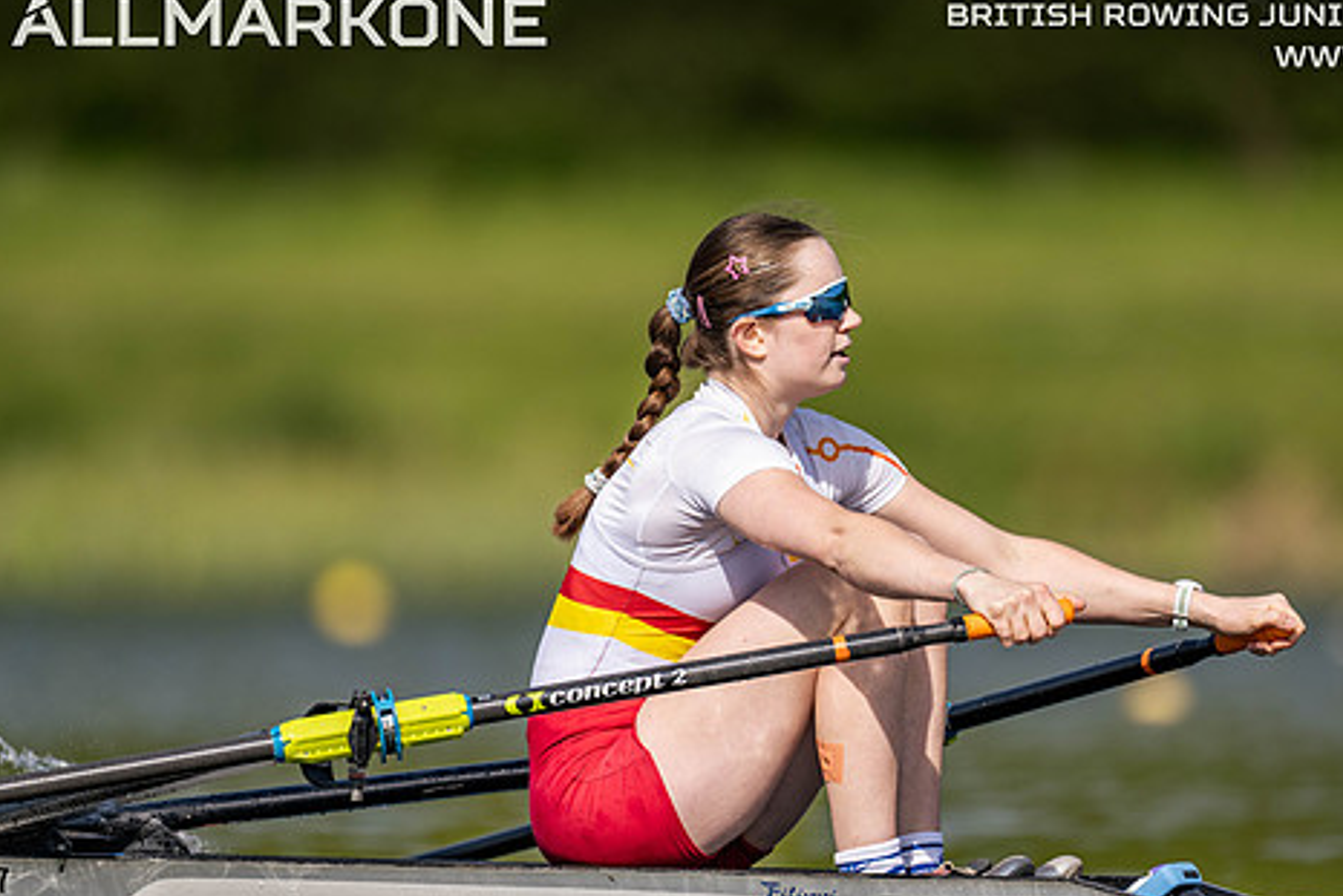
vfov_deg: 1.8
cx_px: 821
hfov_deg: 2.8
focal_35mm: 746
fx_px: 27837
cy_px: 517
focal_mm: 600
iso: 180
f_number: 4
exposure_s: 1/2500
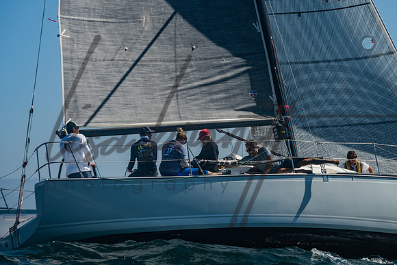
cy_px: 118
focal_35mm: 178
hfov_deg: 11.5
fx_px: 1963
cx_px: 210
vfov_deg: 7.7
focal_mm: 140
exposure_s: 1/1000
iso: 160
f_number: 6.3
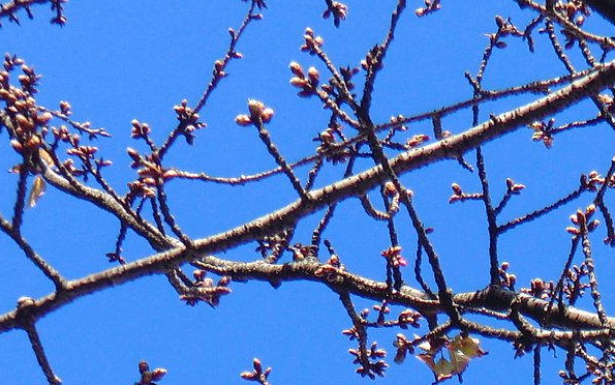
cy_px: 706
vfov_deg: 8.6
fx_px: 2447
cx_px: 941
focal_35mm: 146
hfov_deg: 13.4
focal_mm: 7.1
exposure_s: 1/250
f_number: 3.8
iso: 64
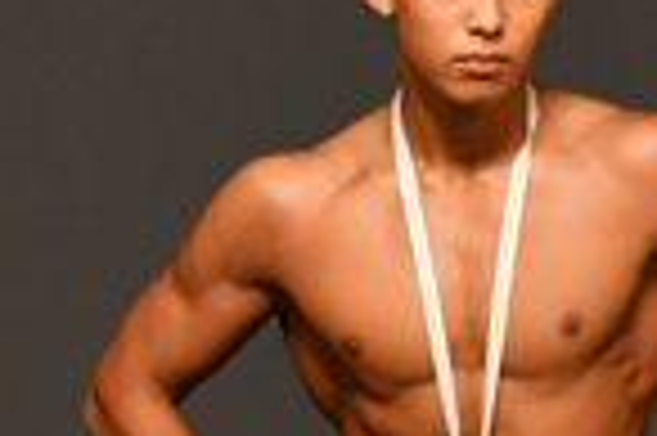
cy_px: 710
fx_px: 30479
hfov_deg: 1.2
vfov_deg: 0.8
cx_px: 11
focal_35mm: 1672
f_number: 5.6
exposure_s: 1/400
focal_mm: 210
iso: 2000
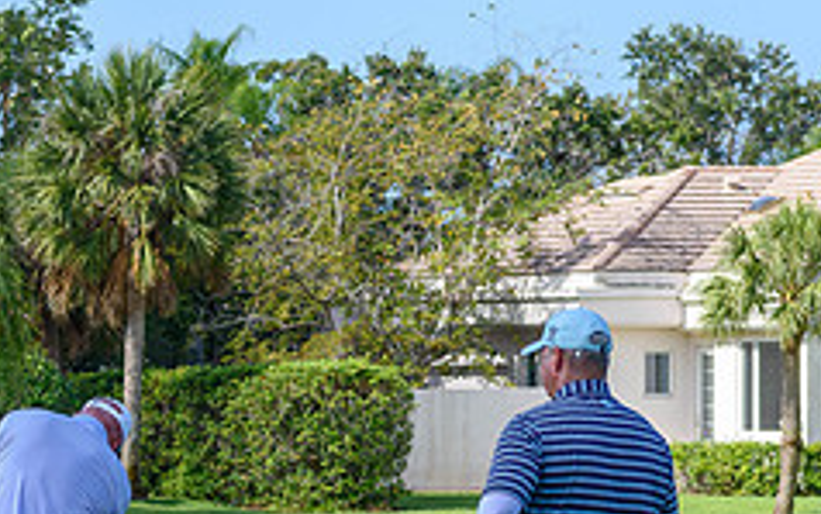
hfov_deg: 8.0
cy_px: 650
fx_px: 5843
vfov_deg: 5.0
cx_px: -28
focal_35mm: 261
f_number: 5.6
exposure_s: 1/500
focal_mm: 70
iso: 200
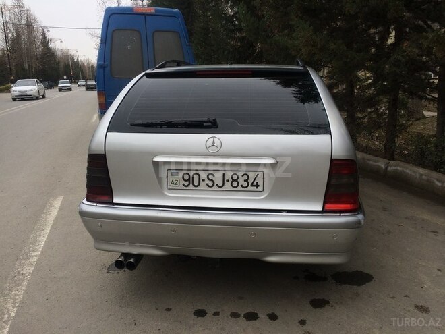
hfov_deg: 61.7
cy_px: 167
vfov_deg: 48.2
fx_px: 373
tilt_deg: -11.8
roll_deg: +0.5
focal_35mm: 29
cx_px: 222
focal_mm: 4.15
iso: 32
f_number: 2.2
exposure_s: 1/451
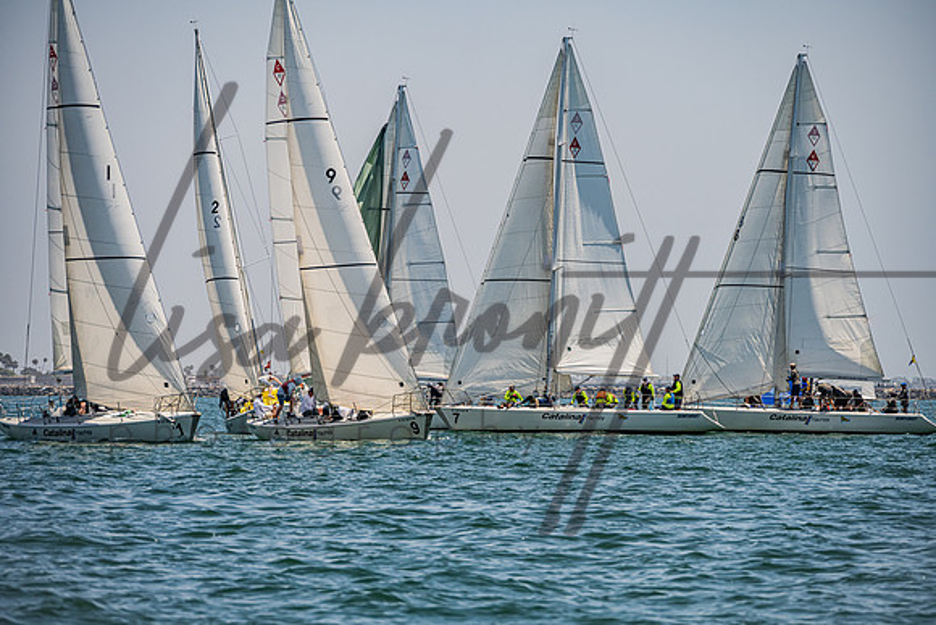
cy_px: 312
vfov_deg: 5.7
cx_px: 468
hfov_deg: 8.6
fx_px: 6241
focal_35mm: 240
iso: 400
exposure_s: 1/2000
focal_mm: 240
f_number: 8
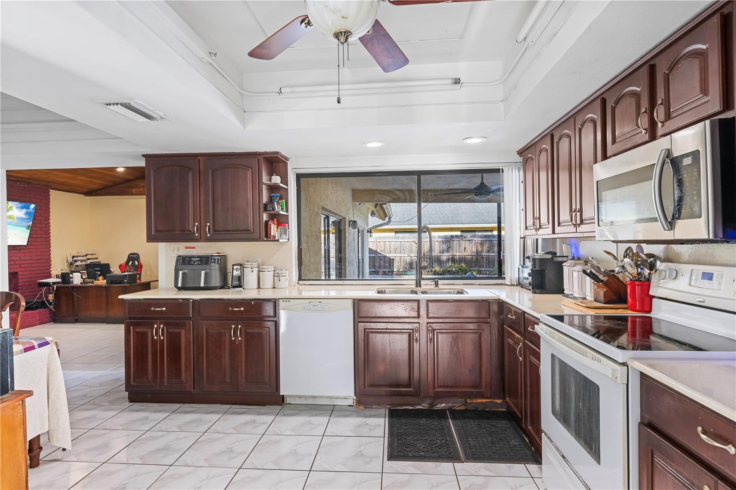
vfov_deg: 64.5
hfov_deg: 86.9
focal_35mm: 19
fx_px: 388
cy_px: 245
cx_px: 368
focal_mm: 19
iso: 500
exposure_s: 1/3
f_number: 8
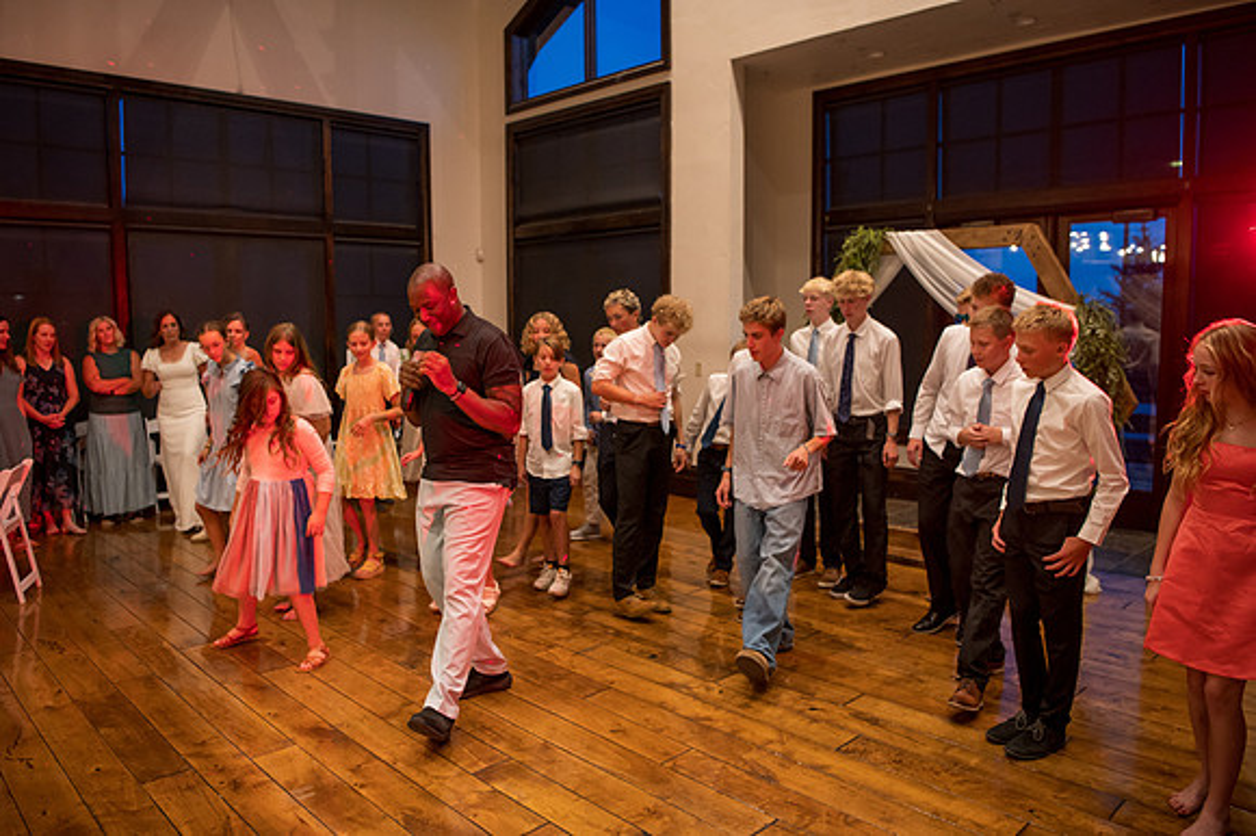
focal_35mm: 25
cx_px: 610
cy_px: 417
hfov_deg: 71.0
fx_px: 880
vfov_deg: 50.8
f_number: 2.8
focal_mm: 24
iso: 3200
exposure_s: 1/100
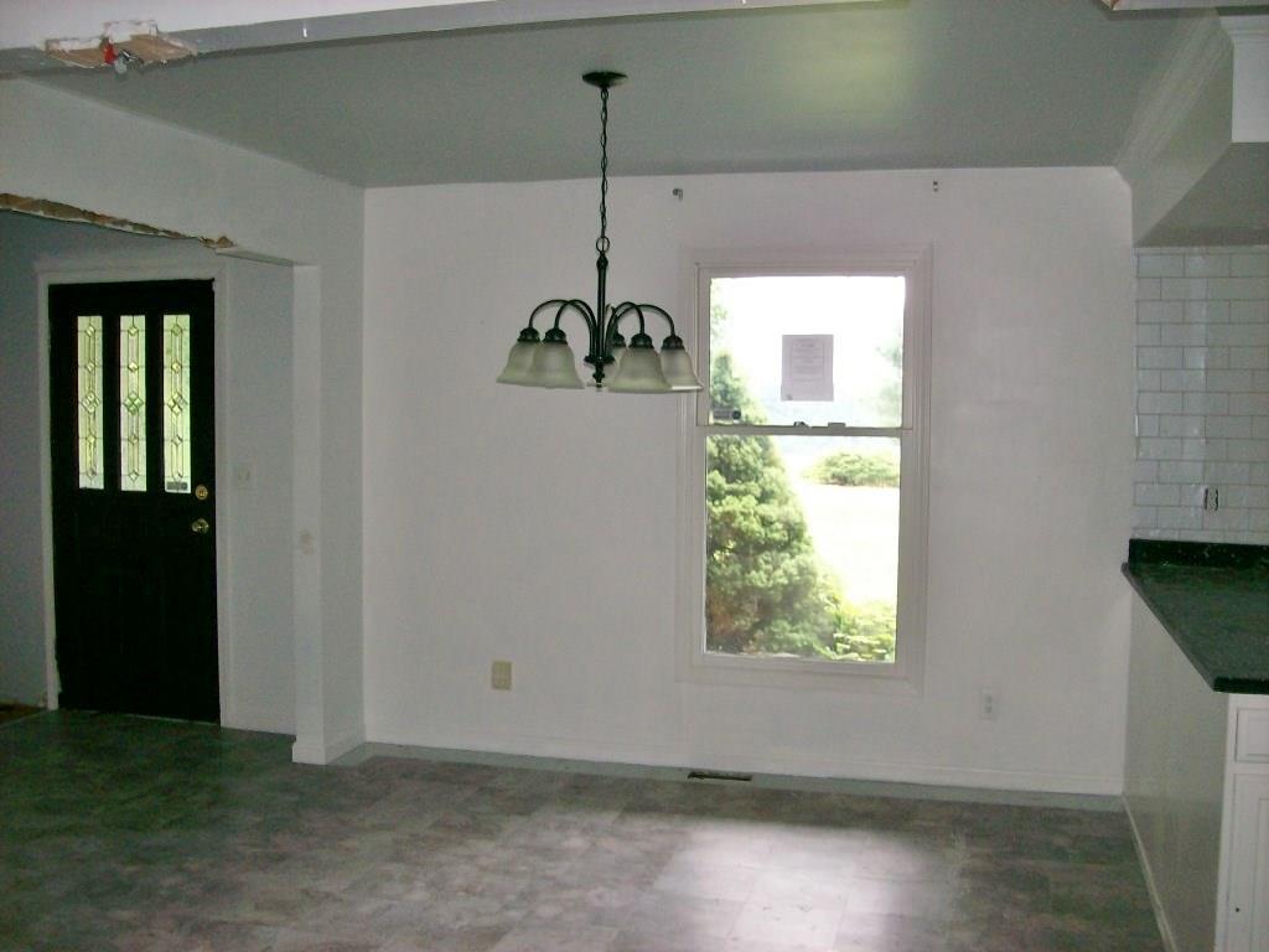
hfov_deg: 51.4
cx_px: 634
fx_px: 1320
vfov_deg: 39.7
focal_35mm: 36
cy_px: 476
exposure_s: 1/64
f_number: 2.7
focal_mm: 6
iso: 80
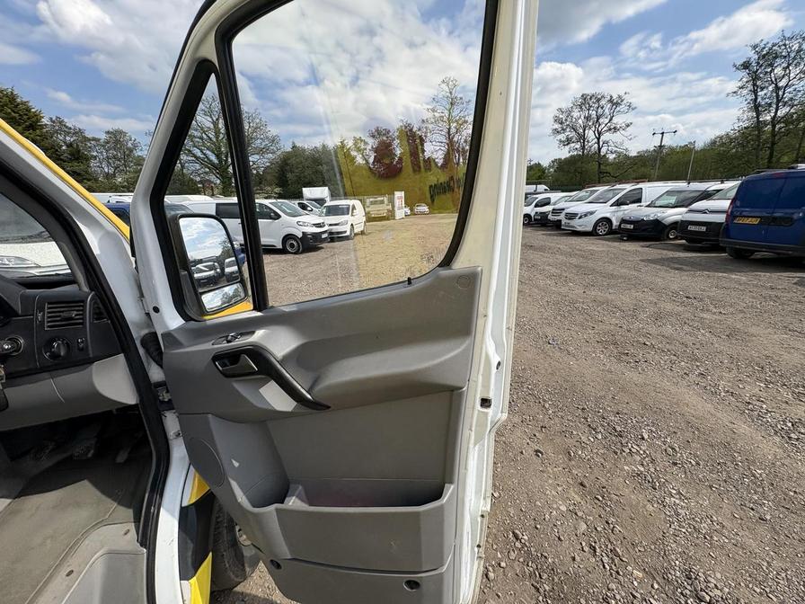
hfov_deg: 102.1
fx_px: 326
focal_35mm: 14
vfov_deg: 85.7
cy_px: 302
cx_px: 402
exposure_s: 1/1789
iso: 40
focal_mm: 2.22
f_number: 2.2
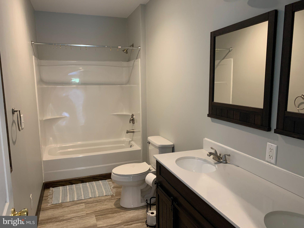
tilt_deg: -8.6
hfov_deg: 67.3
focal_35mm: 26
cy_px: 114
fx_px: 228
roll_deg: +1.0
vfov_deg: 53.1
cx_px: 152
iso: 320
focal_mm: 4.25
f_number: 1.8
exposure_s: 1/40
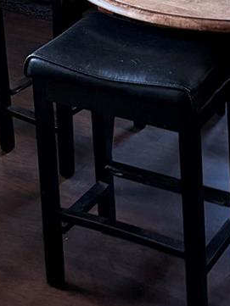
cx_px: 8
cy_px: -95
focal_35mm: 102
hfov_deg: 14.3
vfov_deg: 18.0
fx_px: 903
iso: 800
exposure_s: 1/40
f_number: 1.78
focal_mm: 6.76
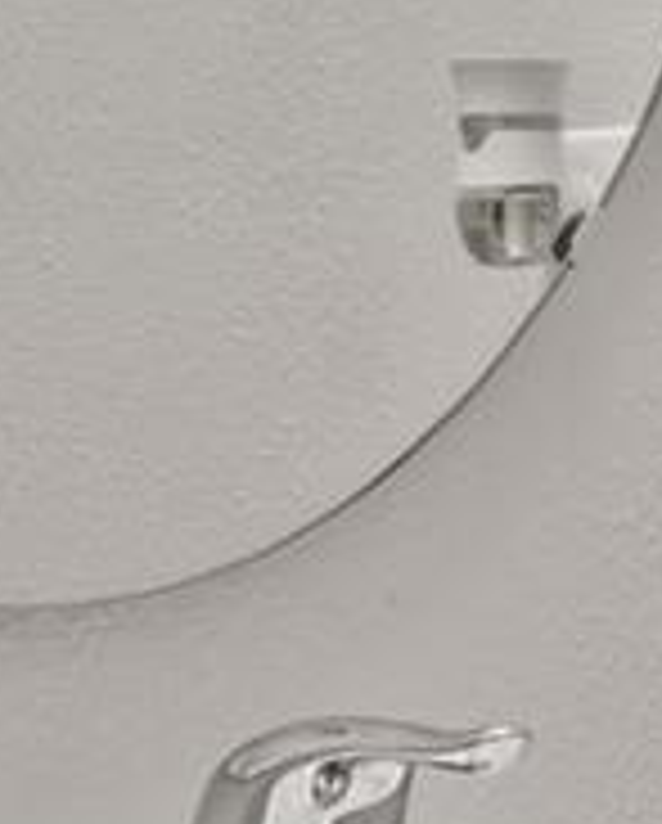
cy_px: 549
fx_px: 3200
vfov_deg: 14.6
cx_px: 1189
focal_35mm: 131
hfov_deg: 11.0
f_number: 9
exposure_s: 1/4
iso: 640
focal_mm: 16
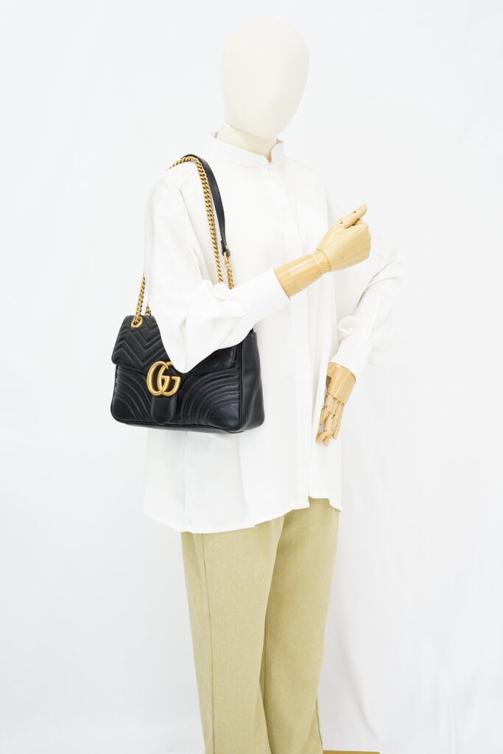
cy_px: 377
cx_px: 252
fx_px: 1047
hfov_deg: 27.0
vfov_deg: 39.6
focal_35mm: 50
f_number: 5.6
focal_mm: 50
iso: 640
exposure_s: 1/10
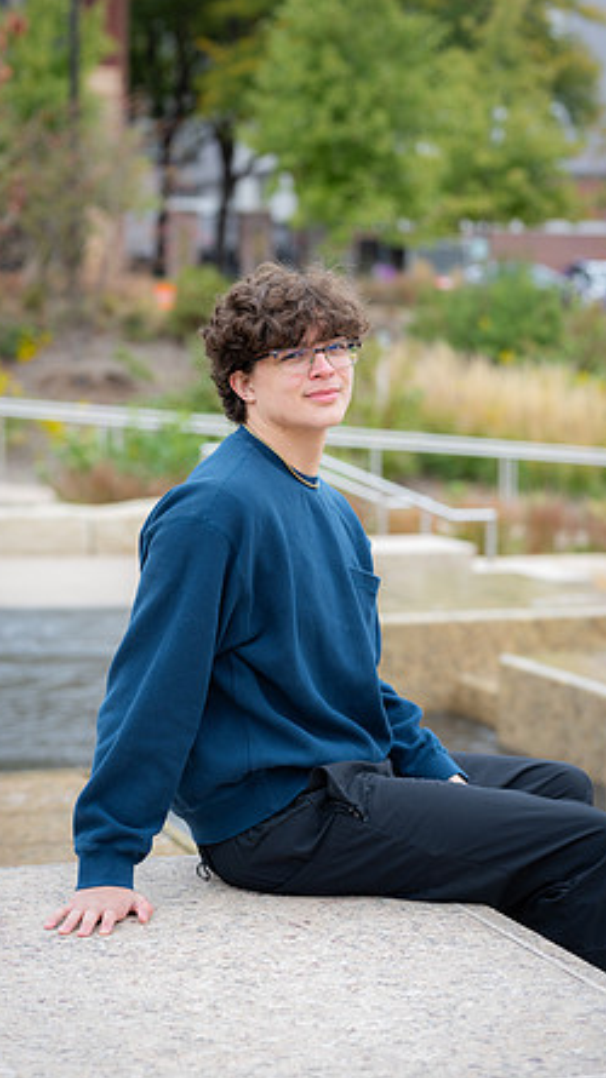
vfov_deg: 23.7
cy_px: 538
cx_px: 308
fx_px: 2573
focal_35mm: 90
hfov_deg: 13.4
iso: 80
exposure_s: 1/125
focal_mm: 85
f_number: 3.5
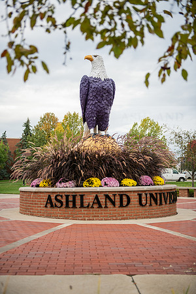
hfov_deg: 28.1
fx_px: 392
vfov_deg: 41.1
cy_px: 147
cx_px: 98
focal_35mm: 48
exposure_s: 1/320
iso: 125
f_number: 2.8
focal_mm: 48
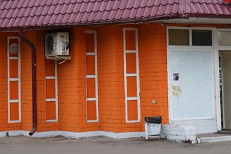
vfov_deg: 13.6
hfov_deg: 20.4
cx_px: 127
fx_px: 642
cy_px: 25
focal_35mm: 100
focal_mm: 52
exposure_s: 1/160
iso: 320
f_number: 5
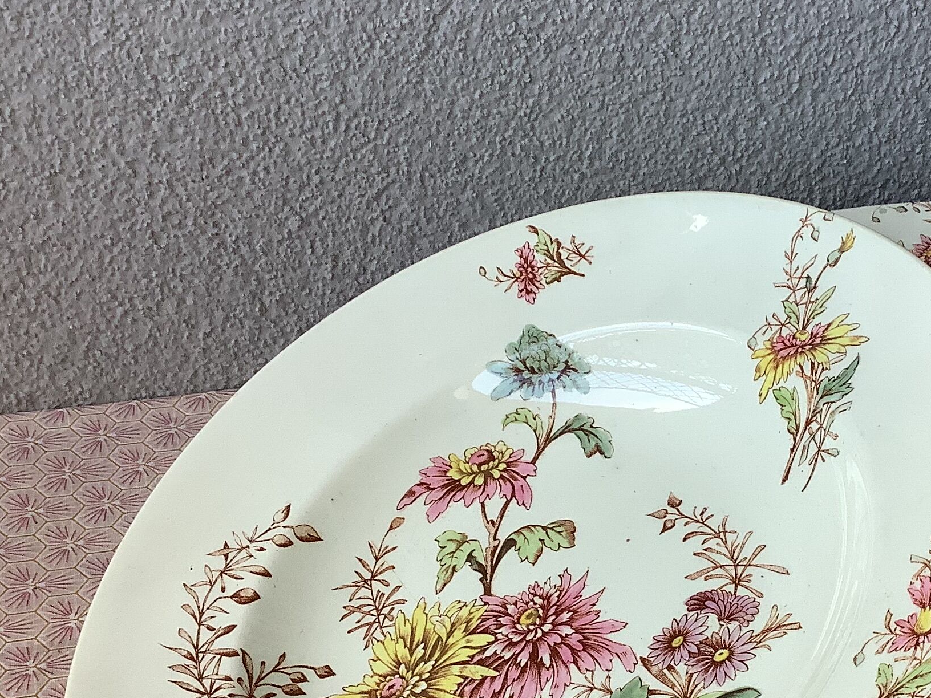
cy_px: 504
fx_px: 1667
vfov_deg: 23.5
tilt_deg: -29.7
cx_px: 729
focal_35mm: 62
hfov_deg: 30.5
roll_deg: +1.5
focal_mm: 3.3
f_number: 2.4
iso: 50
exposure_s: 1/100
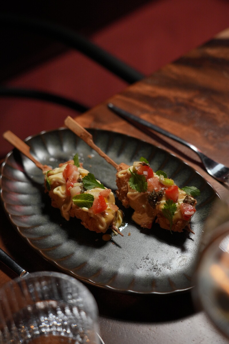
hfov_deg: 22.6
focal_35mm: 60
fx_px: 572
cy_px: 172
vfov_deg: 33.4
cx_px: 114
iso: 1250
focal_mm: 60
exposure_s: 1/100
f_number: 4
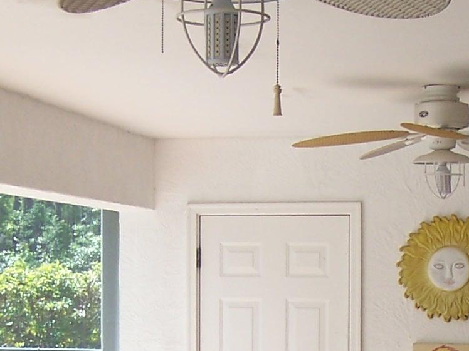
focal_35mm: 117
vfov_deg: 12.4
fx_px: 1585
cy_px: 398
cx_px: 350
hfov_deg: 16.7
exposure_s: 1/180
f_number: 2.8
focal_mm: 6.3
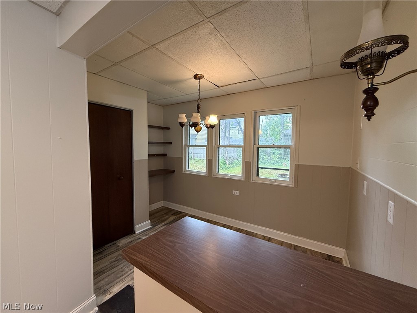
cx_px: 208
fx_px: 169
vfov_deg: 85.7
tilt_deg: -3.1
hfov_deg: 102.1
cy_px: 156
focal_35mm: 14
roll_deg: -0.6
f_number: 2.2
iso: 320
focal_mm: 2.22
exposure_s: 1/120
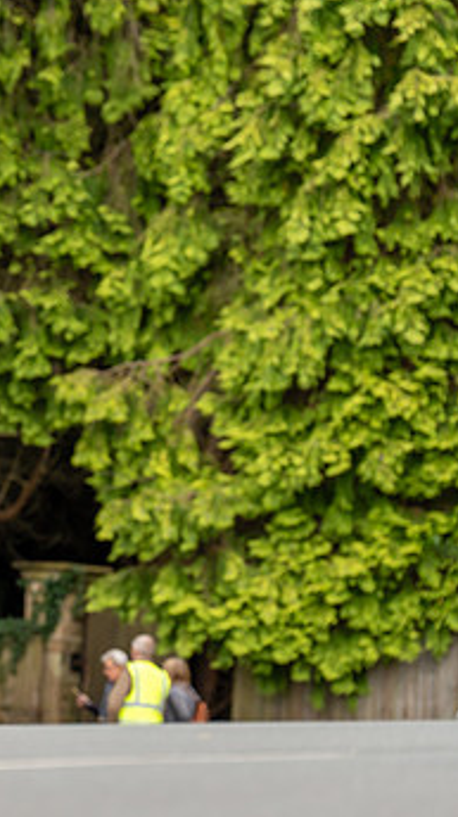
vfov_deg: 7.9
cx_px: -225
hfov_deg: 4.4
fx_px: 5927
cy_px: 369
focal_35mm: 274
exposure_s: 1/800
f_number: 4
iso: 400
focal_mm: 155
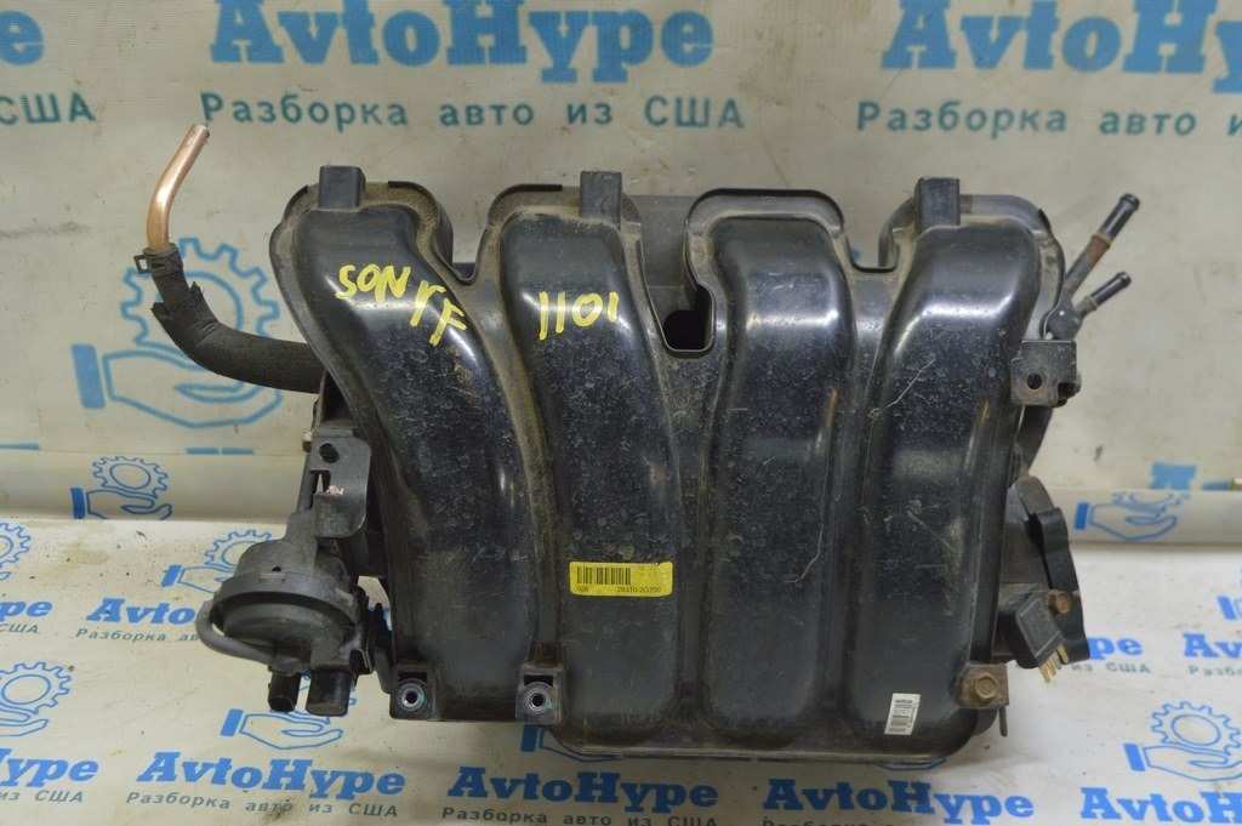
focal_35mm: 45
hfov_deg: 43.6
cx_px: 621
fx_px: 1551
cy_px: 413
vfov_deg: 29.8
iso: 400
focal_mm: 30
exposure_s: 1/20
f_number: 5.6
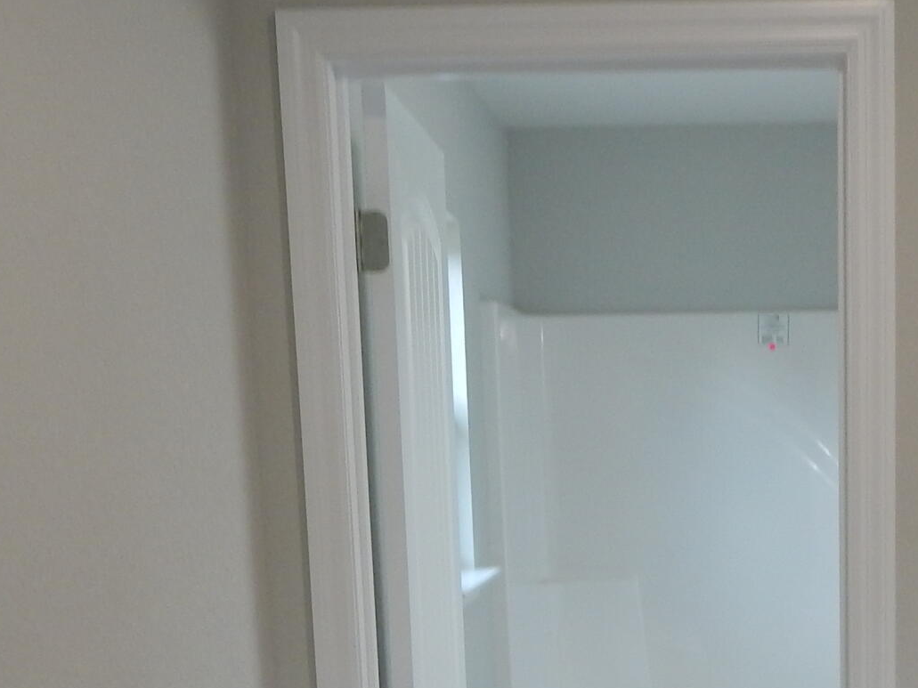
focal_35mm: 64
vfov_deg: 21.8
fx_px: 1697
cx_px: 726
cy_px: 734
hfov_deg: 29.6
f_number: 3
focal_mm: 4
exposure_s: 1/50
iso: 125
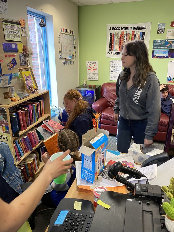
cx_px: 87
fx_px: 174
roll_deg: +1.3
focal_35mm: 26
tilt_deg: -17.7
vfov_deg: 67.3
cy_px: 116
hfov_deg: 53.1
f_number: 1.8
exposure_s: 1/60
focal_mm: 4.25
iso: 80
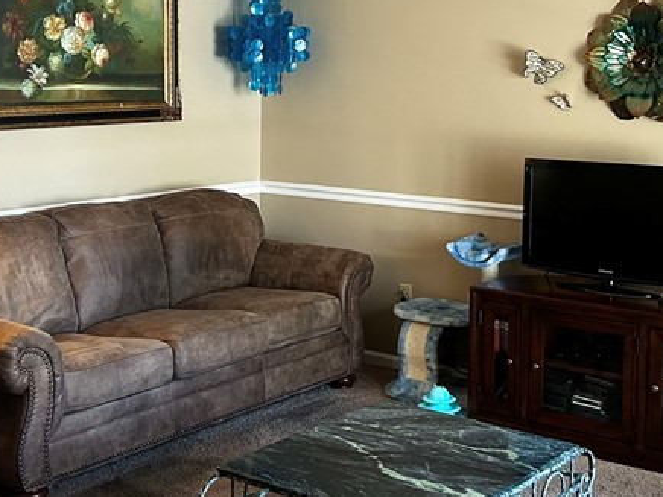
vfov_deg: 23.8
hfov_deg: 31.7
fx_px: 1168
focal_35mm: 61
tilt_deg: -3.8
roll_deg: -0.3
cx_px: 318
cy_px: 128
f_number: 1.5
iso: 160
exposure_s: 1/60
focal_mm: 5.7
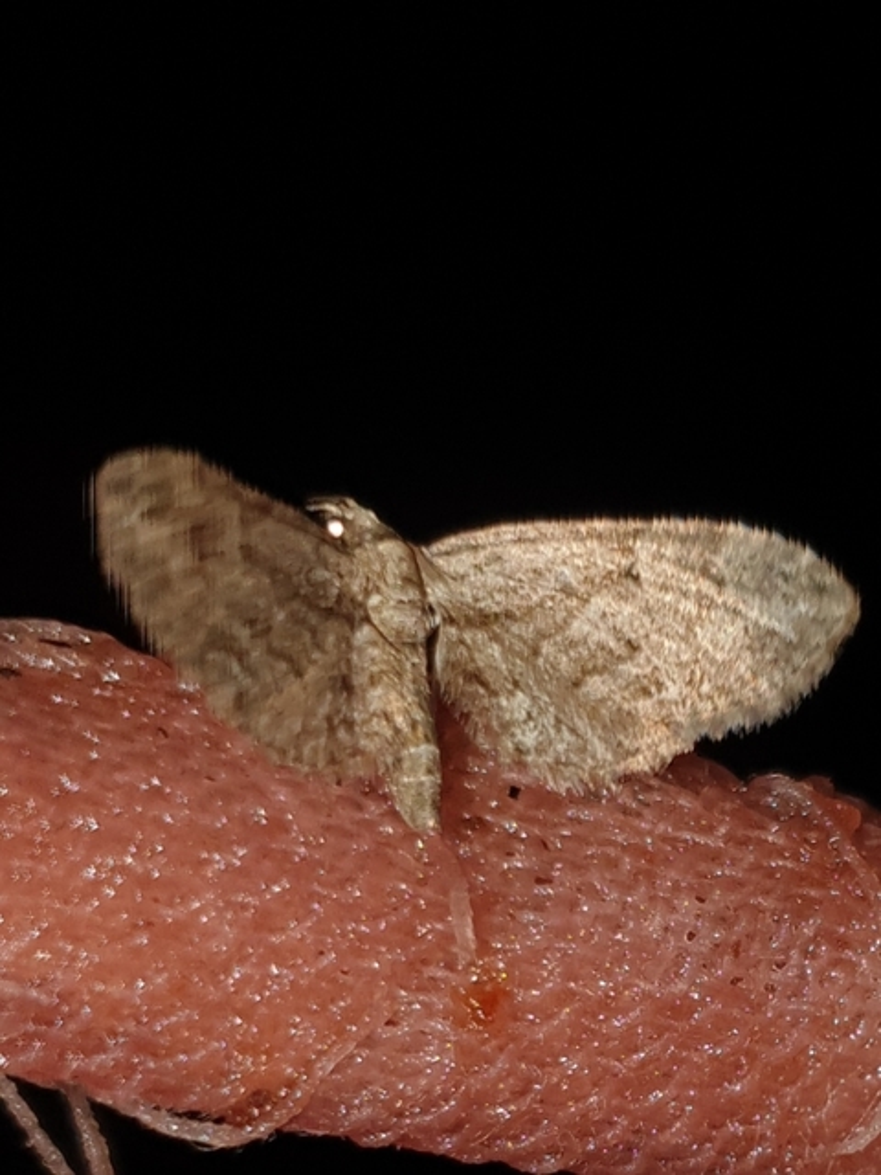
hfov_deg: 53.1
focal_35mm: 26
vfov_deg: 67.3
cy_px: 588
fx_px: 882
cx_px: 440
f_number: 1.5
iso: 50
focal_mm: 4.3
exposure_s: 1/1279
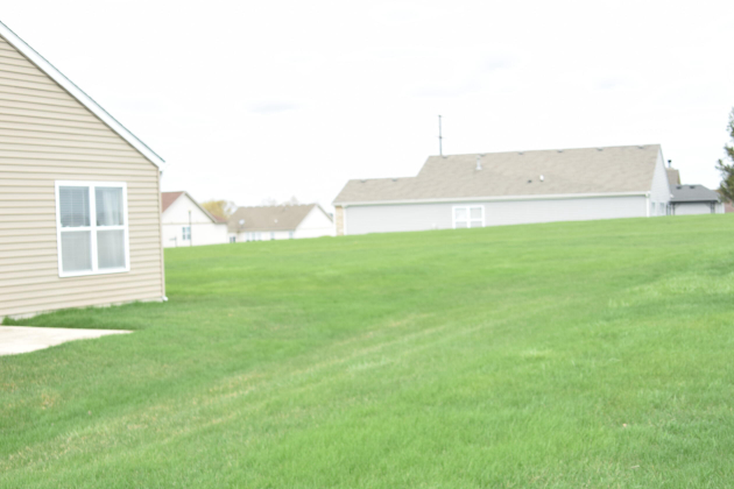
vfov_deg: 27.0
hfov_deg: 39.6
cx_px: 339
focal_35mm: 50
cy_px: 268
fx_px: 1019
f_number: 4
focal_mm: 28
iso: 100
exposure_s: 1/200
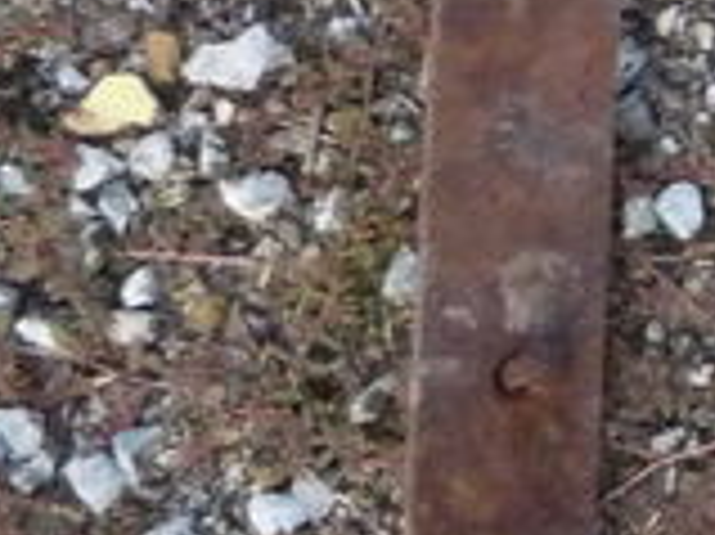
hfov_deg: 8.7
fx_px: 3901
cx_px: 2114
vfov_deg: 7.7
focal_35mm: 189
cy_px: -256
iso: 400
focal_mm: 5.2
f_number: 3.3
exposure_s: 1/320
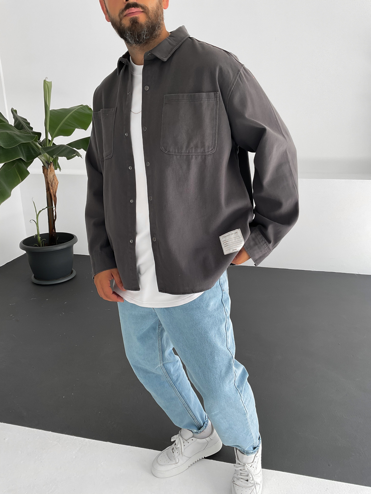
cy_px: 247
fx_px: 414
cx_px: 186
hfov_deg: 48.2
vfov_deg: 61.7
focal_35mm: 29
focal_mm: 3
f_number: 1.8
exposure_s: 1/120
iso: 20
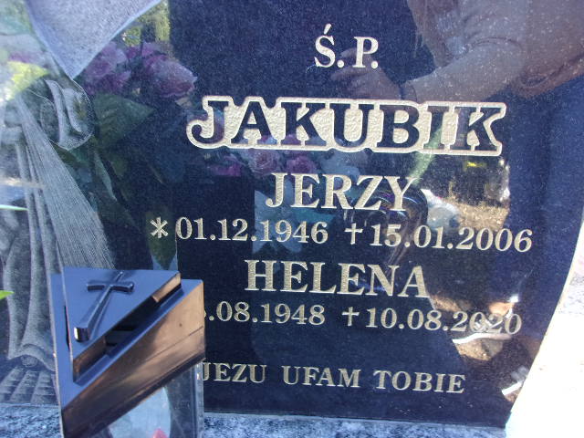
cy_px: 219
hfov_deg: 65.3
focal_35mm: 27
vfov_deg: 51.4
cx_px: 292
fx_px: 456
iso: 133
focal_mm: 4.9
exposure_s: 1/34
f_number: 3
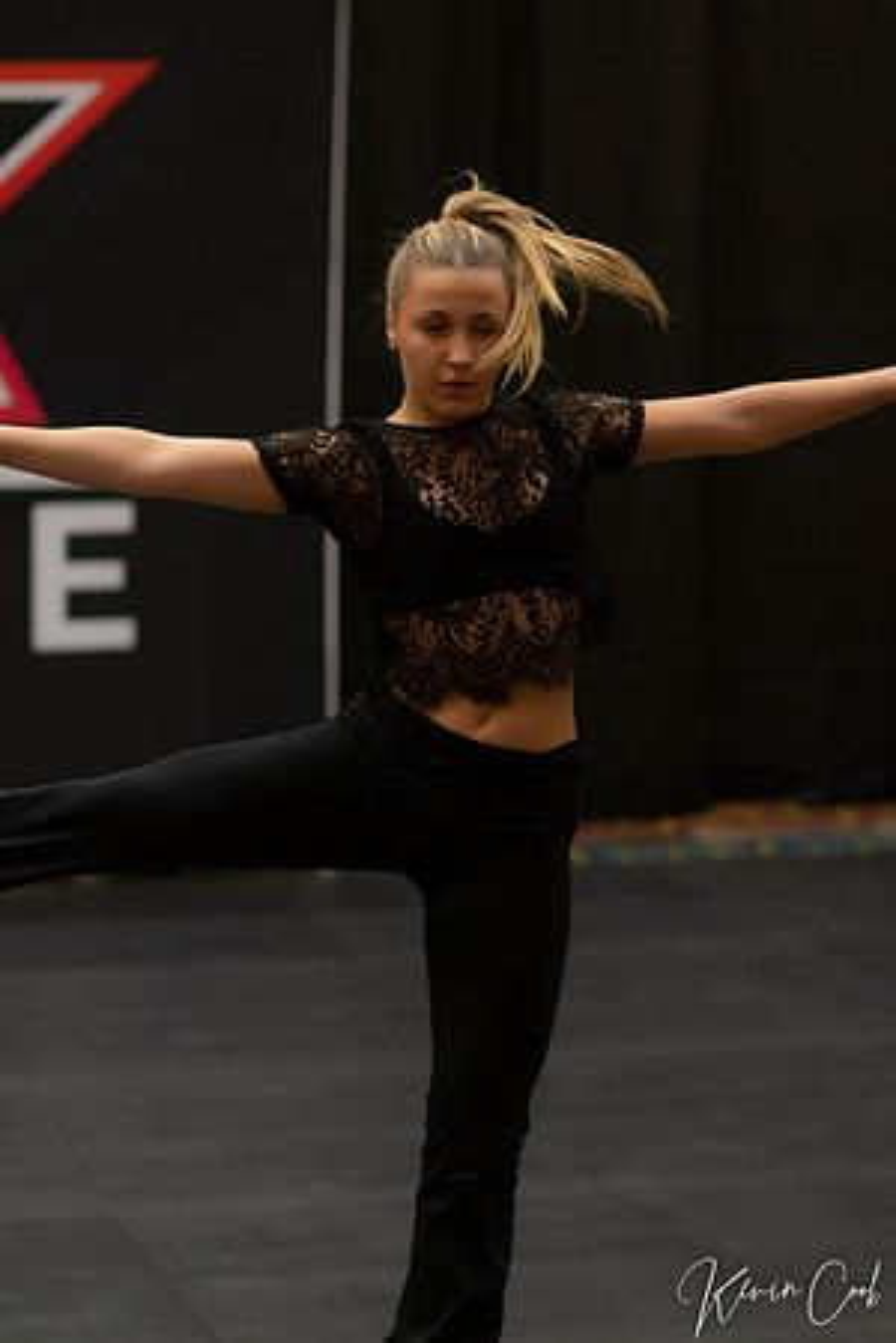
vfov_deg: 16.1
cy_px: 672
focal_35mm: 127
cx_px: 448
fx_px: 4741
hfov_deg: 10.8
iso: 1250
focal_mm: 85
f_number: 2
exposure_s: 1/640
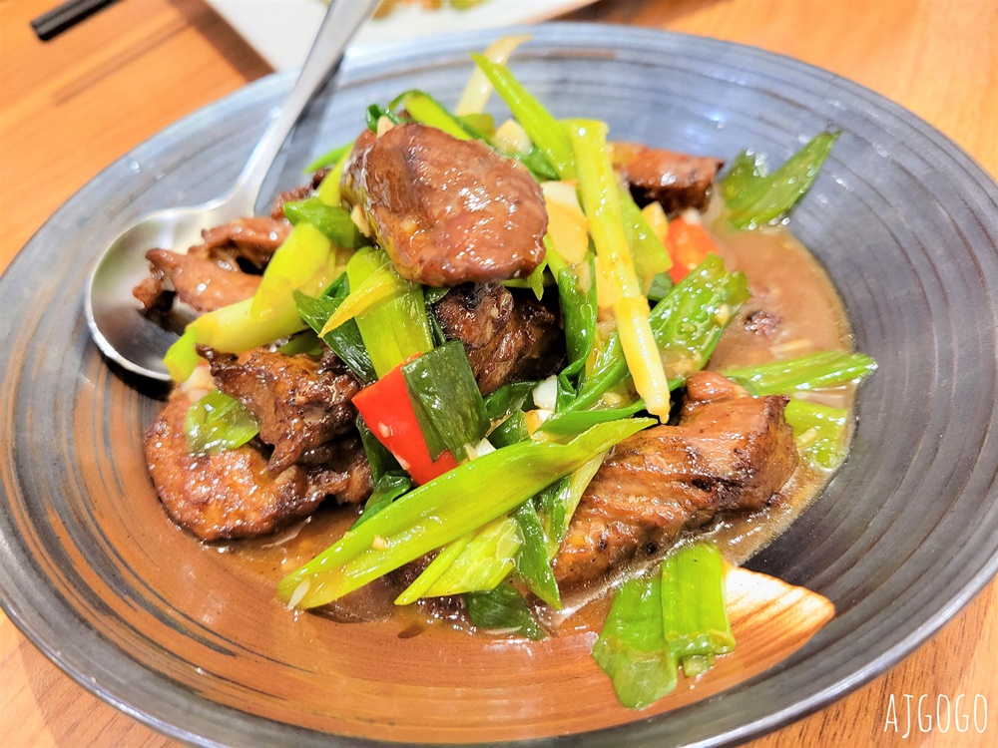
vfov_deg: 53.1
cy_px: 374
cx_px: 499
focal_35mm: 26
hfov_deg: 67.3
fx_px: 750
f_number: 1.8
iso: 500
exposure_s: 1/40
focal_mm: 5.4
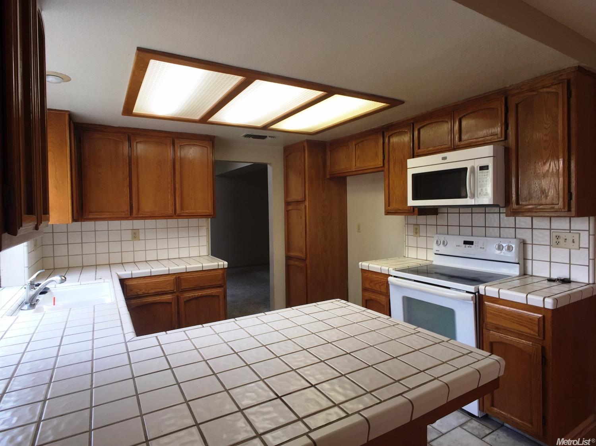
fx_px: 499
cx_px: 298
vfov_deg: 48.2
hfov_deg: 61.7
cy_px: 223
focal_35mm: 29
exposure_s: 1/40
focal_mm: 4.15
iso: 32
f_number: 2.2
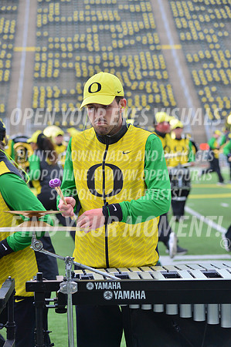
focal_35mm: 116
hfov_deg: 11.8
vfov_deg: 17.7
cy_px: 174
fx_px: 1119
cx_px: 116
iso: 640
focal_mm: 116
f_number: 5.6
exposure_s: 1/640
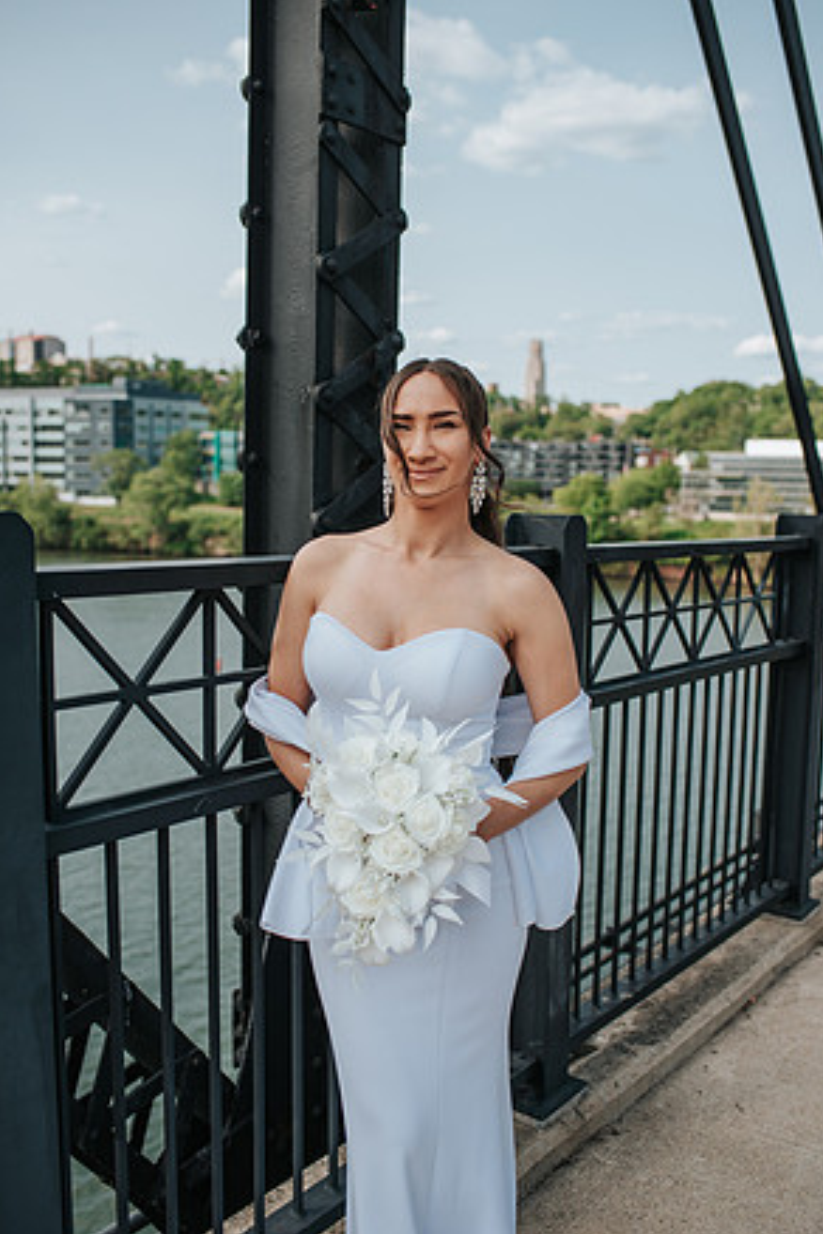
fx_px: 1234
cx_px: 417
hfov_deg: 36.9
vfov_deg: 53.1
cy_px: 631
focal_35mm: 36
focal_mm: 35
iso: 100
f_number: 3.2
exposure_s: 1/1000
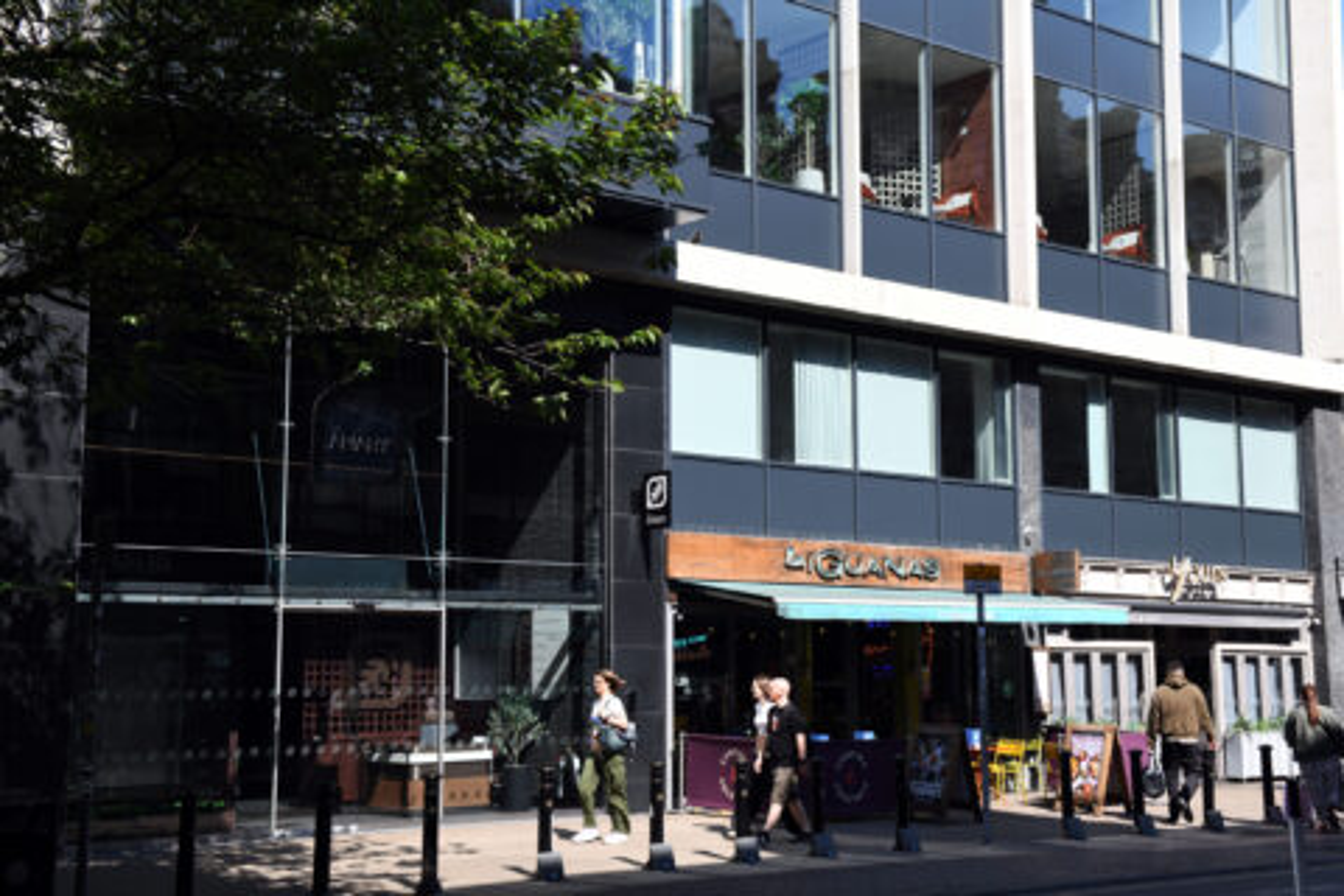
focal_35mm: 48
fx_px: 1792
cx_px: 672
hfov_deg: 41.1
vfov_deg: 28.1
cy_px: 448
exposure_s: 1/500
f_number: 11
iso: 800
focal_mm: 48
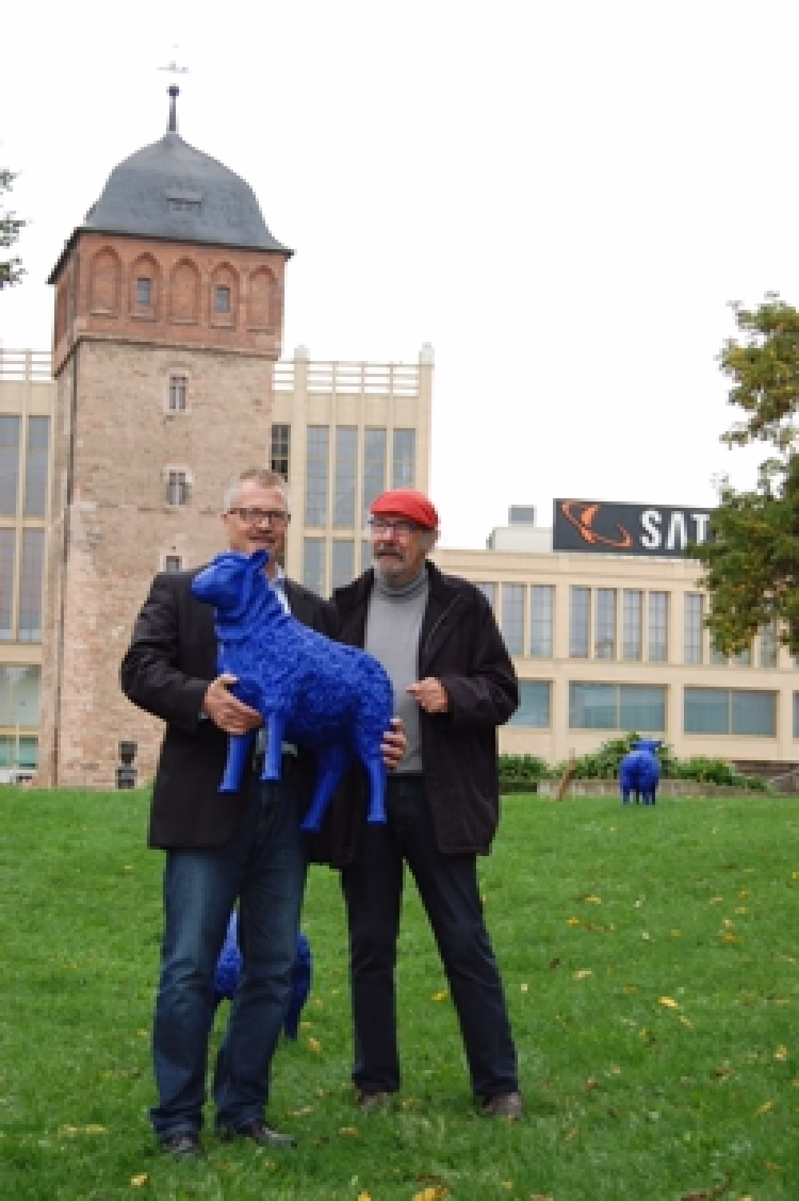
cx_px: 400
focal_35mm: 57
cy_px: 600
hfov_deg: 23.7
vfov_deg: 35.1
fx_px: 1901
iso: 200
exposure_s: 1/160
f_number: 5.6
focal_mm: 38
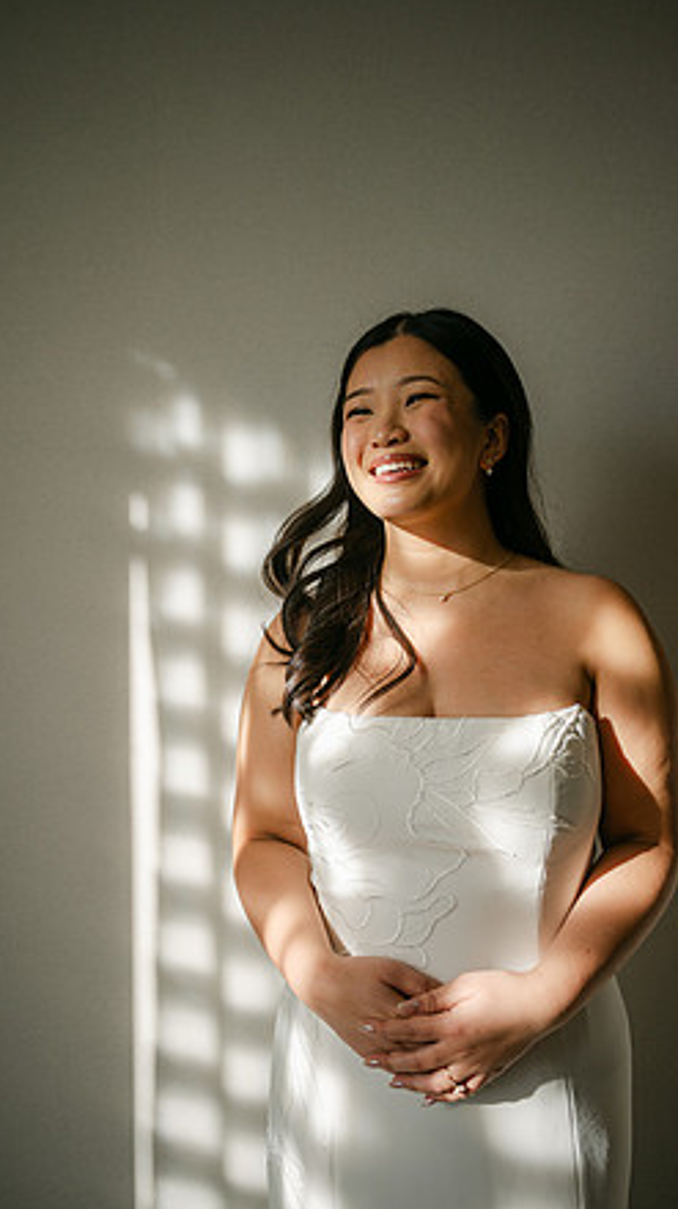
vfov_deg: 64.3
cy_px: 607
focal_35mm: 30
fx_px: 960
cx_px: 386
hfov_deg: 38.8
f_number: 2.8
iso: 100
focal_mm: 28
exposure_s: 1/400
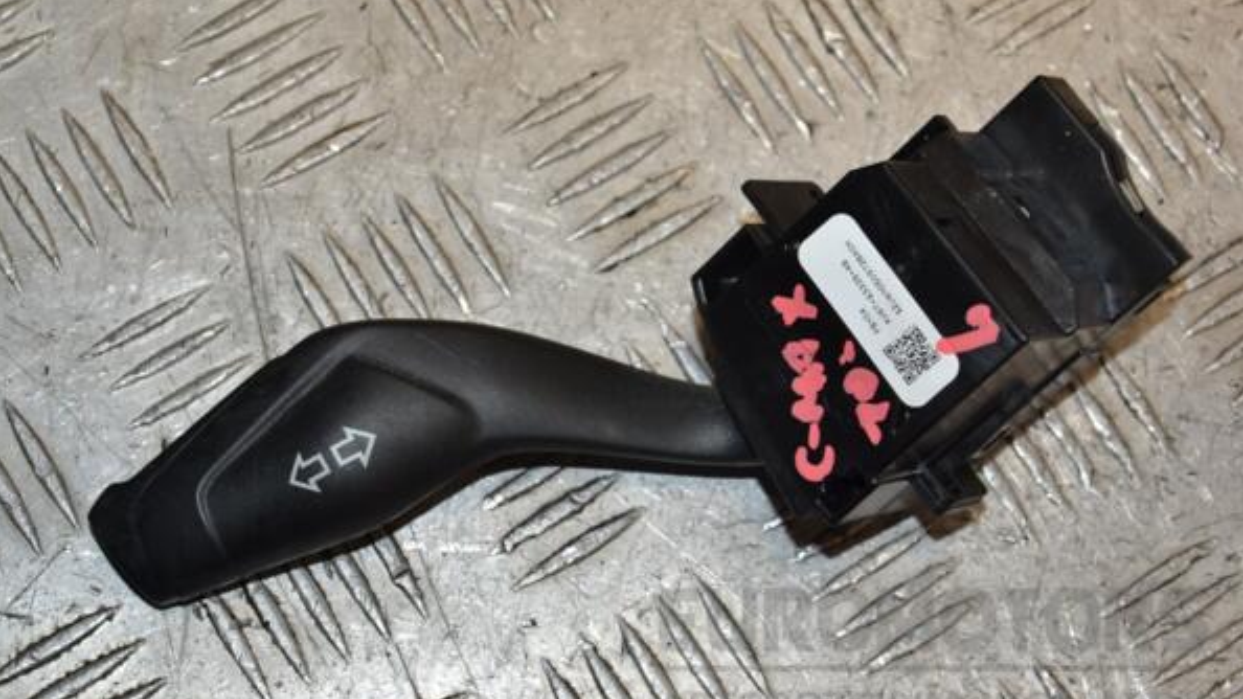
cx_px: 619
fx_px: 3032
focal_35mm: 92
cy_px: 341
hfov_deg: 23.2
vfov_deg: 13.1
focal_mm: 58
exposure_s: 1/200
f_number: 7.1
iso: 800
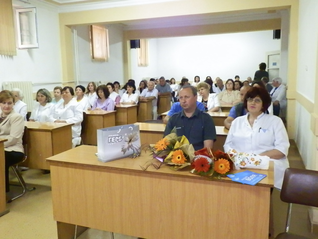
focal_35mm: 31
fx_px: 285
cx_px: 159
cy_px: 120
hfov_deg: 58.4
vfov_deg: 45.4
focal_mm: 5.55
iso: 1600
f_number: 3.4
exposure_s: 1/100
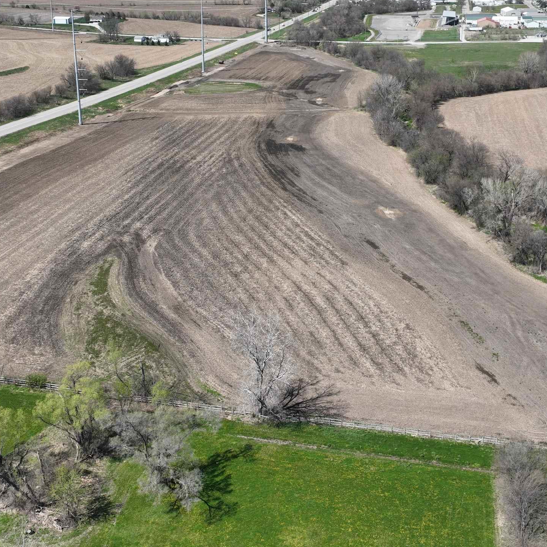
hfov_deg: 37.5
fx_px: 805
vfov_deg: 37.5
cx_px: 255
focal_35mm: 45
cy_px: 248
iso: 100
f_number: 2.8
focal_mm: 12.29
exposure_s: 1/2000
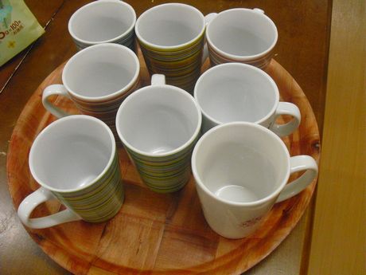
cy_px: 138
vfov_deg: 39.7
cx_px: 183
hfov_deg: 51.4
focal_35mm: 36
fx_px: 381
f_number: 3.1
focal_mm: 6.3
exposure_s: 1/60
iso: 800
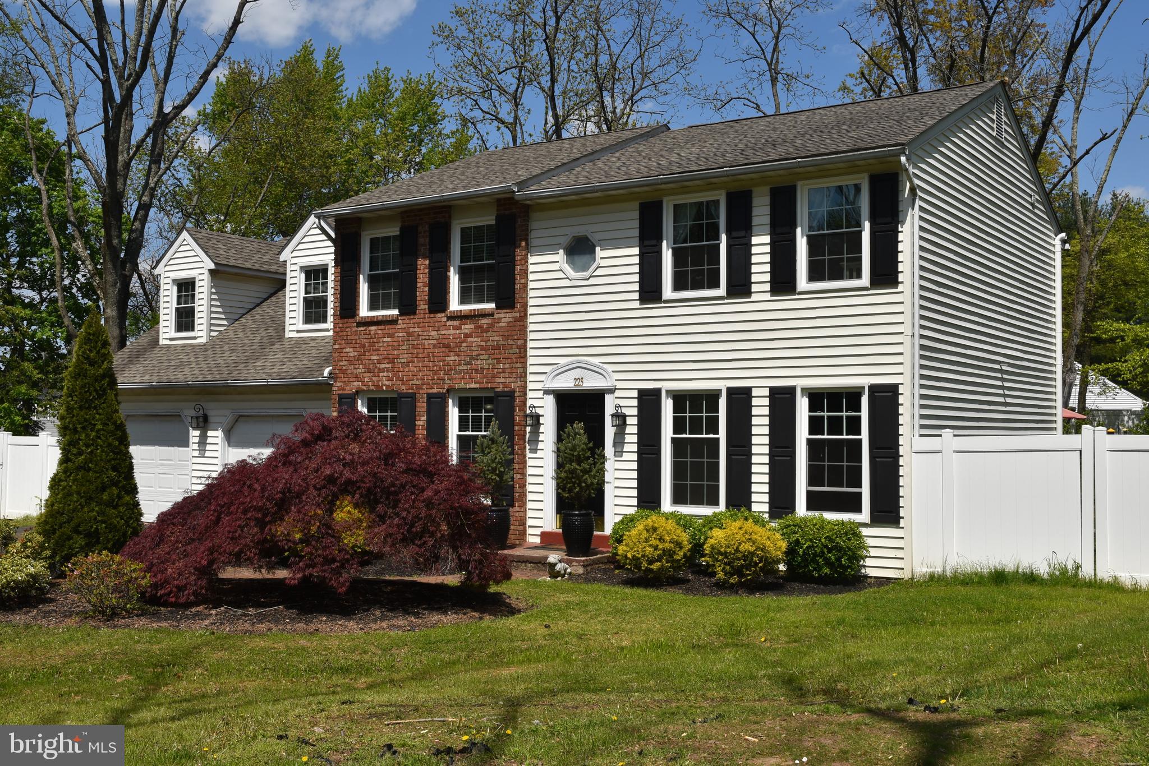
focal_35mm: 38
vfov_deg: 35.5
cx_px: 574
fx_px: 1197
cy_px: 383
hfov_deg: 51.3
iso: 100
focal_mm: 25
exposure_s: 1/200
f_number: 13
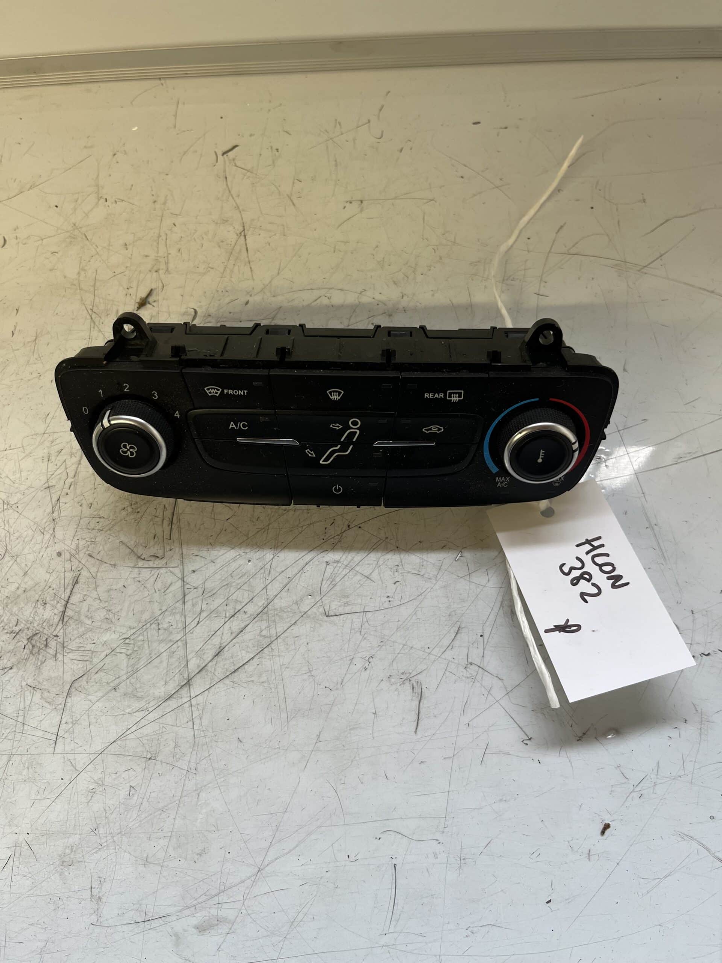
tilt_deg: -67.3
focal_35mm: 26
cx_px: 361
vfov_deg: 67.3
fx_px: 723
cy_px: 482
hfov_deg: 53.1
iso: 100
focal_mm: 5.1
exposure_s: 1/100
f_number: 1.6
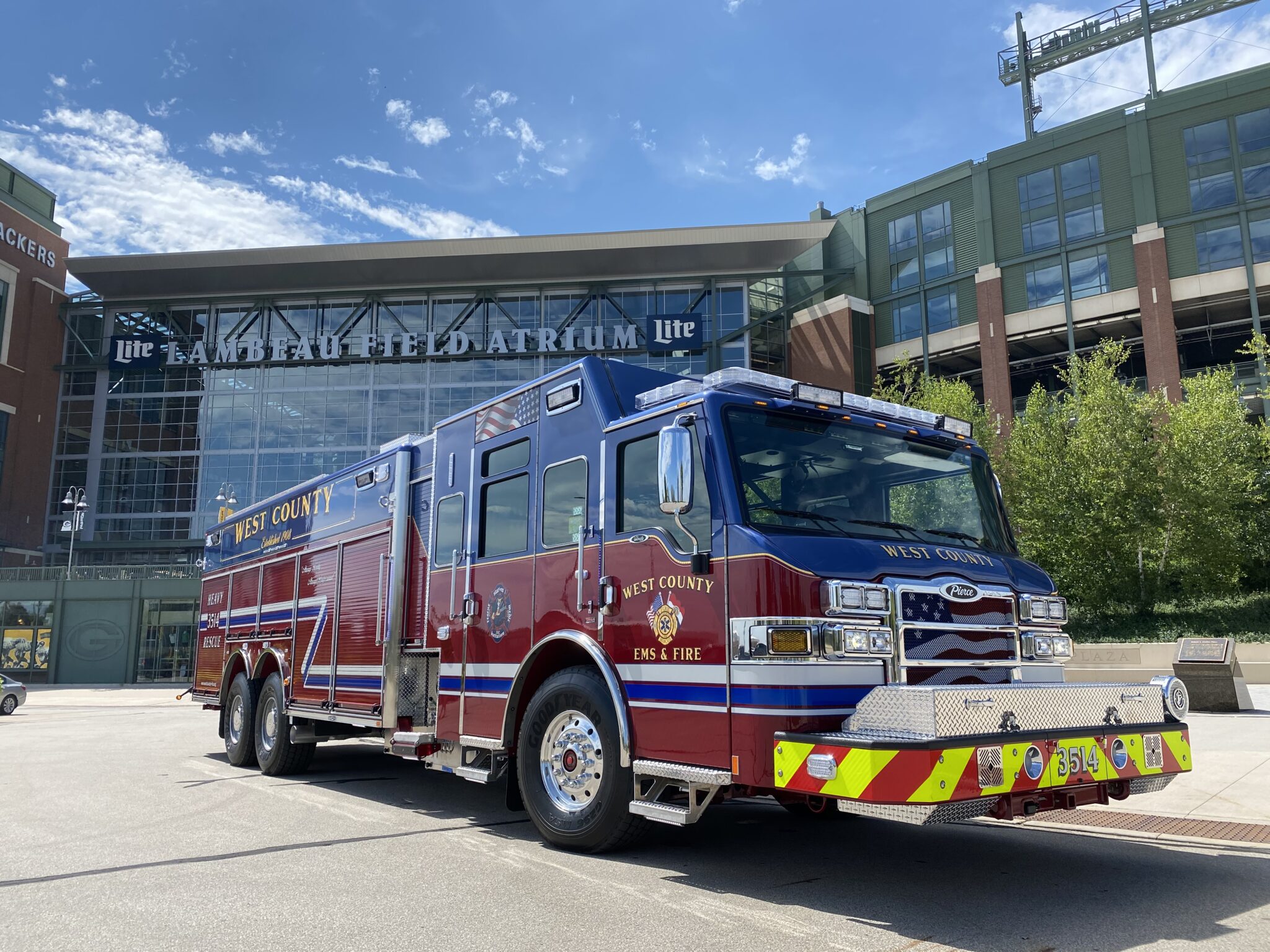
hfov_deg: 67.3
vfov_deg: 53.1
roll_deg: +0.4
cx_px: 635
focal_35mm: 26
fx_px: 954
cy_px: 476
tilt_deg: +10.9
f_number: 1.8
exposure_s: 1/2571
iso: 32
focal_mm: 4.25
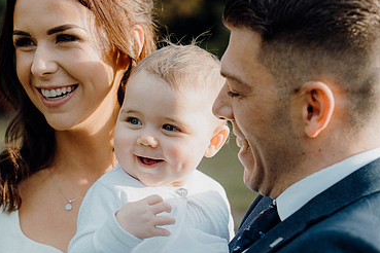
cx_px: 164
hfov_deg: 18.6
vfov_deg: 12.4
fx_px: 1161
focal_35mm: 110
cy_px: 158
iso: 125
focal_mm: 70
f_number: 3.5
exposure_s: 1/250
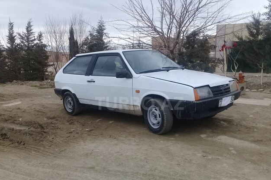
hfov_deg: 55.8
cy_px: 103
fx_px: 256
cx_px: 139
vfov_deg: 38.8
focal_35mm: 34
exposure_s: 1/427
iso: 50
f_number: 2.2
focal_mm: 3.3
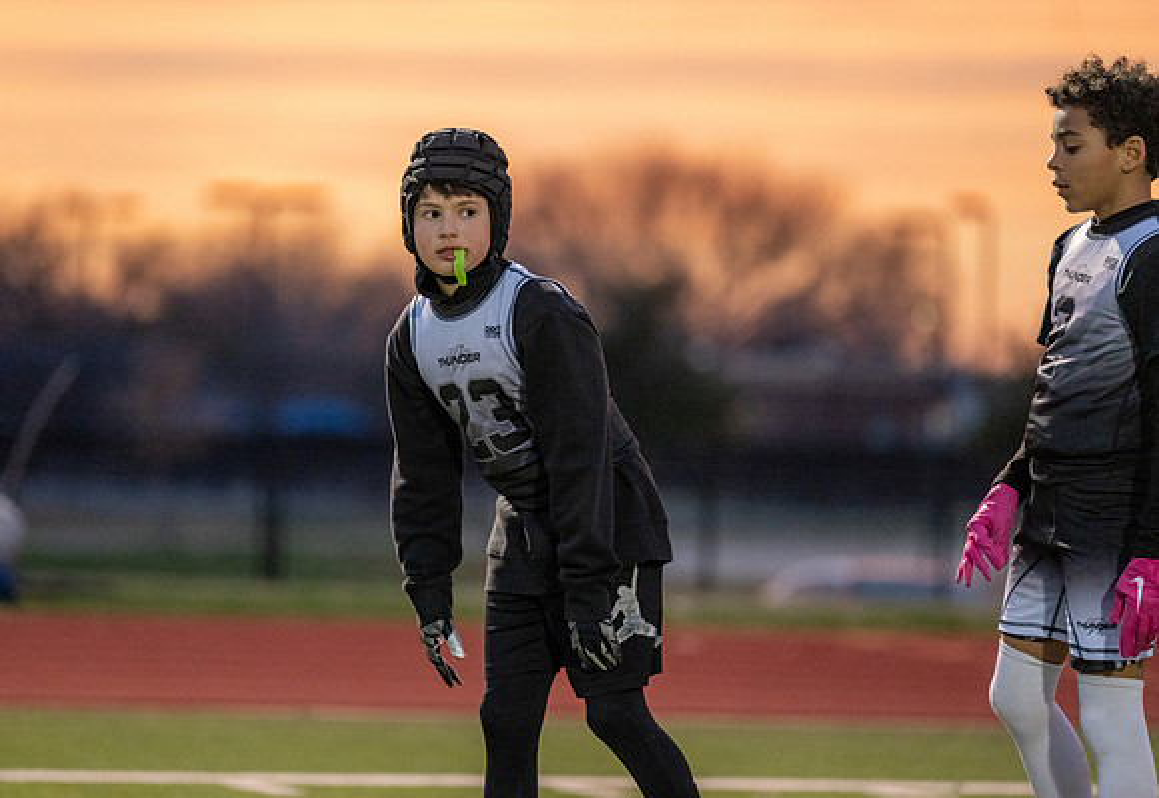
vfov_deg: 6.4
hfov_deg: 9.3
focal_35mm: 219
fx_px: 7111
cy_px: 372
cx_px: 513
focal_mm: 197
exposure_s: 1/1000
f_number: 2.8
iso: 4000
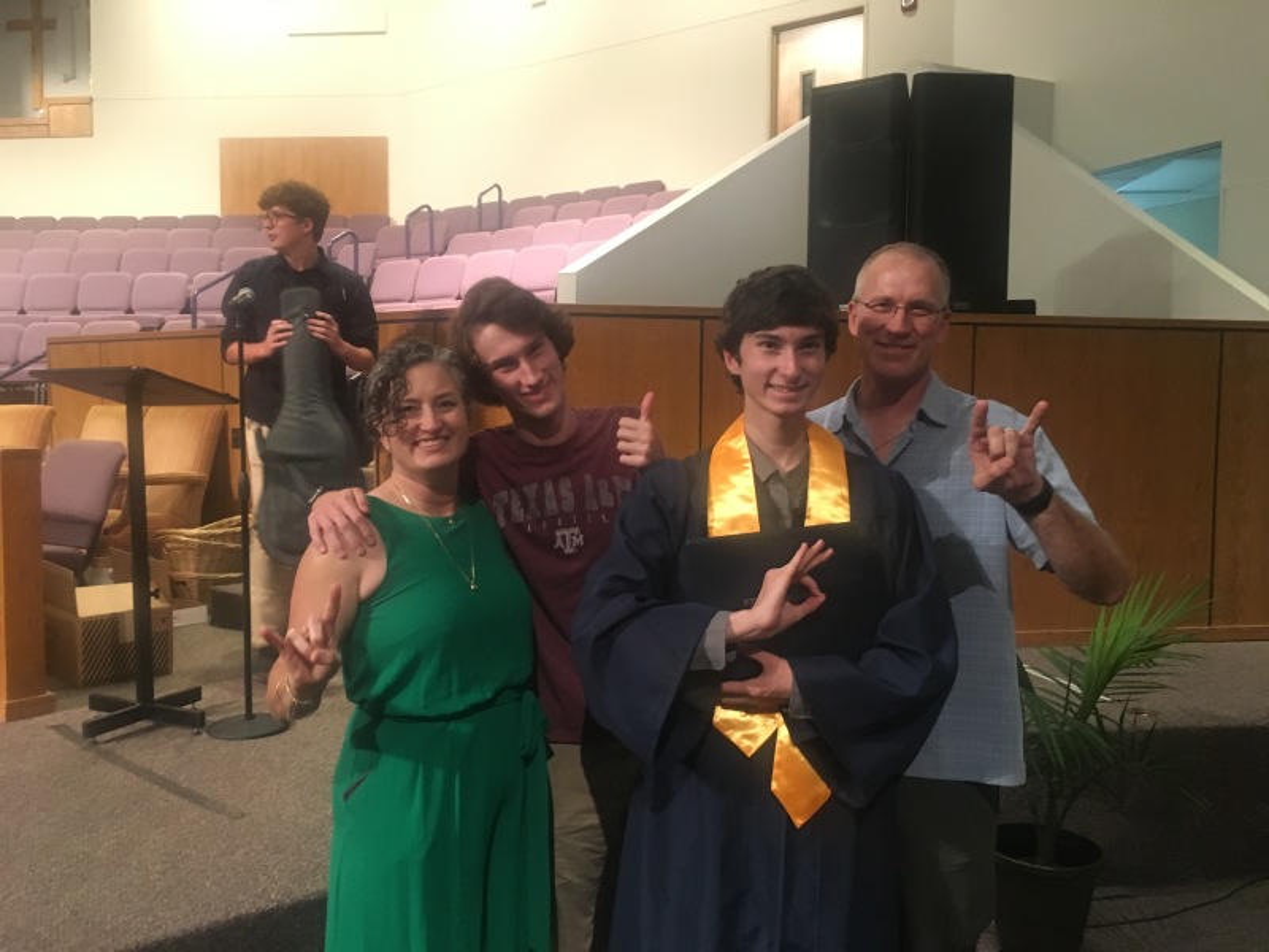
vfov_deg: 48.2
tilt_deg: -3.7
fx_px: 1063
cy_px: 476
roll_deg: +0.0
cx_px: 634
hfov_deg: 61.7
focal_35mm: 29
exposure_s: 1/15
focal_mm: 4.15
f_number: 2.2
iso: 200
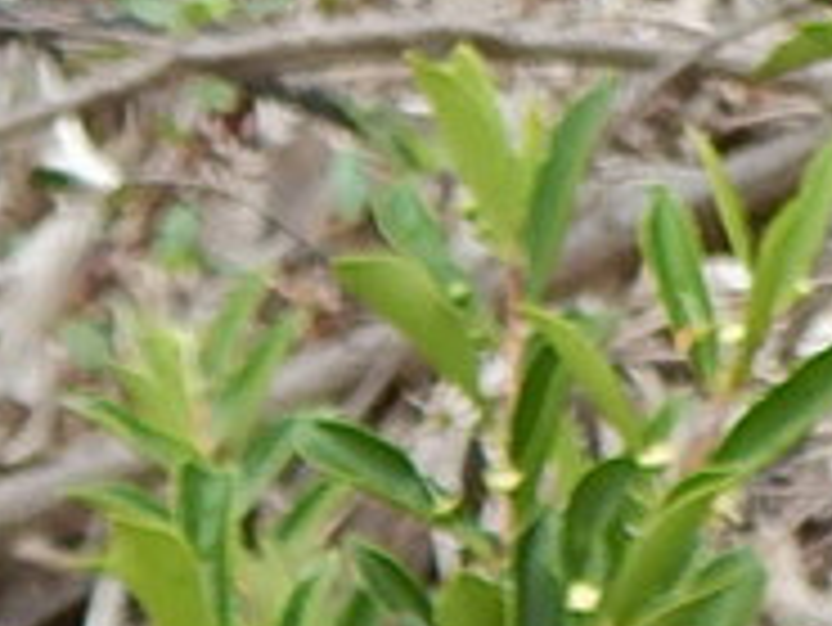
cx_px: 1459
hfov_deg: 7.7
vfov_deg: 5.8
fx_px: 5965
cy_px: -752
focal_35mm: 248
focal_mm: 7.7
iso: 125
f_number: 3.6
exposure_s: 1/250
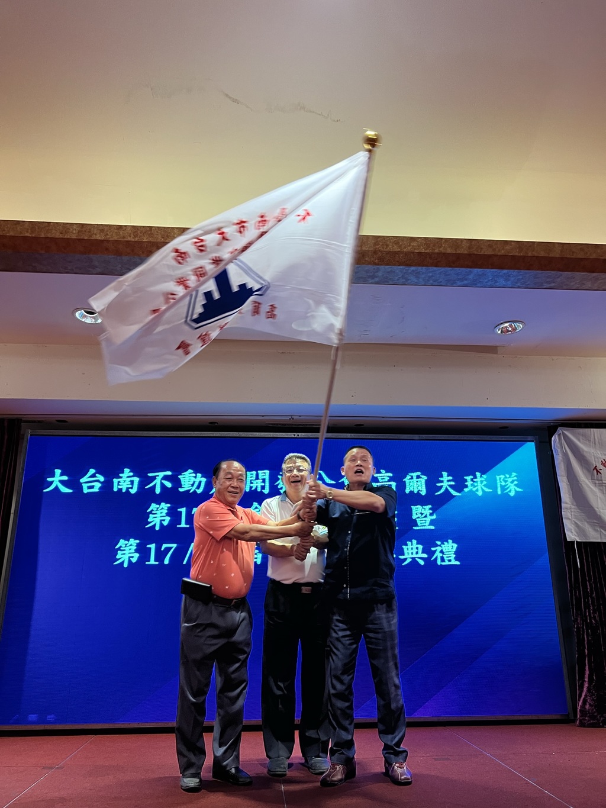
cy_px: 404
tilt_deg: +17.3
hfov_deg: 53.1
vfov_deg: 67.3
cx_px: 303
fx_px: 607
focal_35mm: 26
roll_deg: +0.2
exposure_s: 1/60
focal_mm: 5.7
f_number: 1.5
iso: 200
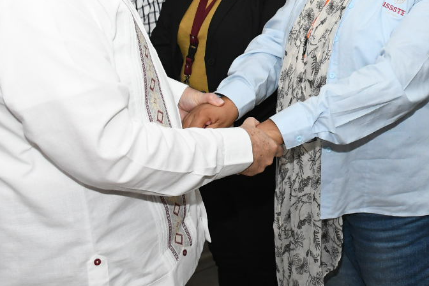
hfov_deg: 23.8
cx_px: 423
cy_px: -11
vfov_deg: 16.3
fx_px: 977
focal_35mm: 82
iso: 2000
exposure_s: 1/125
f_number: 6.3
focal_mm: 23
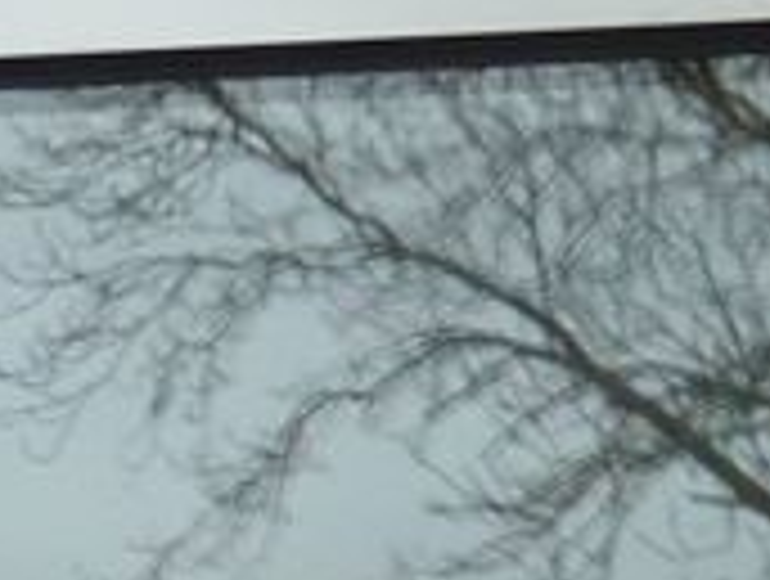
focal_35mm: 280
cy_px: 1254
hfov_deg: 6.5
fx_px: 6241
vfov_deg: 5.2
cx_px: 2175
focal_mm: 6.5
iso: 80
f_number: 3.6
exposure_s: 1/30
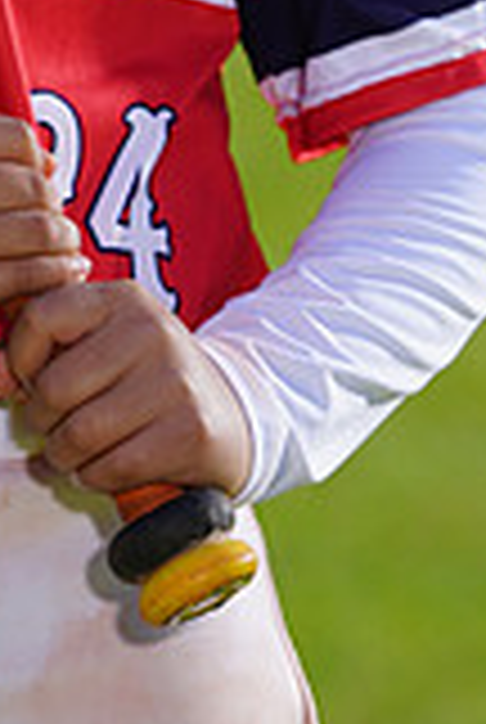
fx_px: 17238
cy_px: -414
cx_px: -164
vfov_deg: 2.4
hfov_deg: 1.6
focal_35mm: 855
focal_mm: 238
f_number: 7.1
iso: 100
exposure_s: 1/250
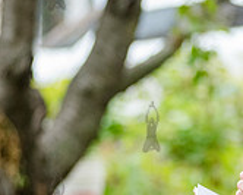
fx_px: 2835
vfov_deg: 3.9
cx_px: 340
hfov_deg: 4.9
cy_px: 197
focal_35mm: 394
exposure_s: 1/800
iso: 2000
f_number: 3.5
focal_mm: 120
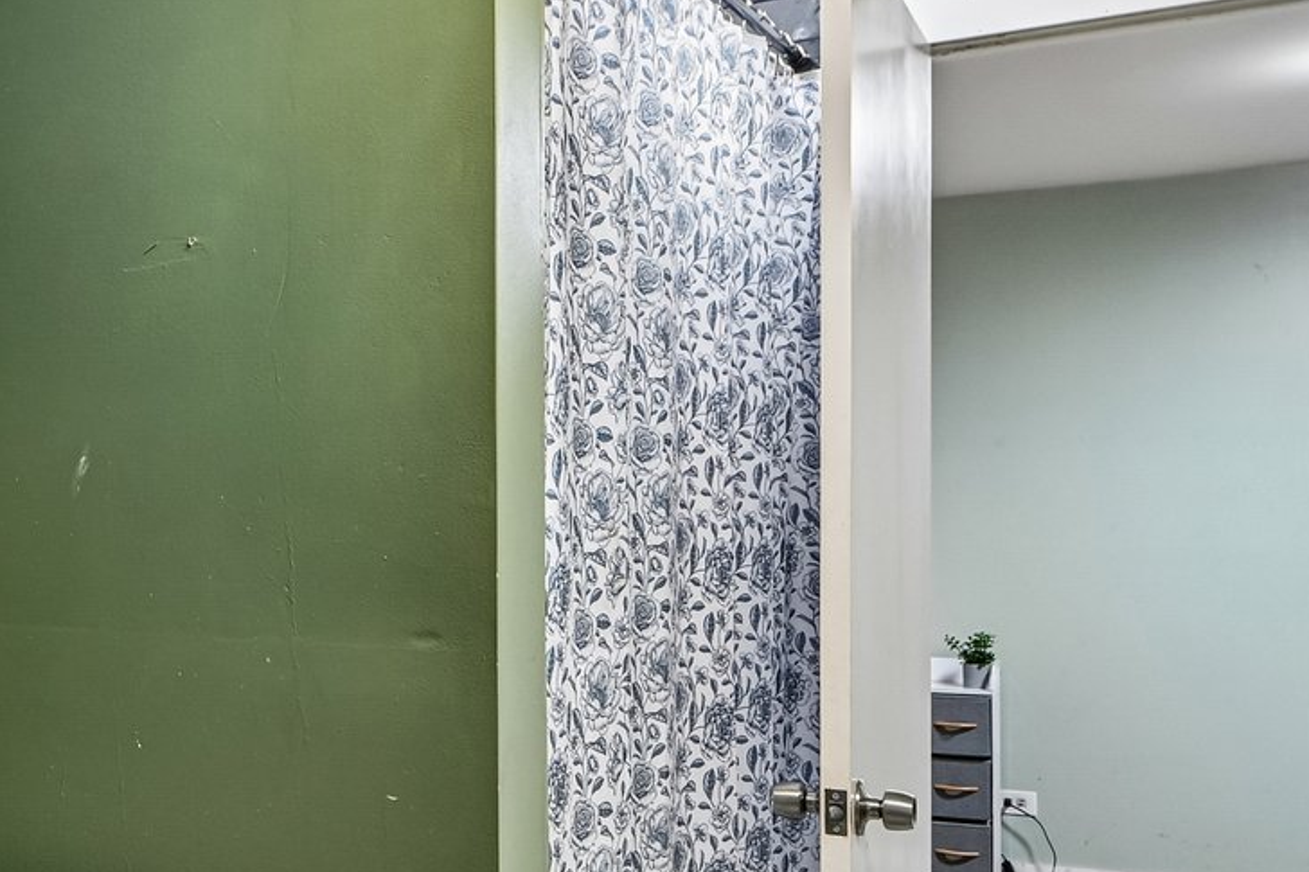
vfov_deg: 29.7
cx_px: 13
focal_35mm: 45
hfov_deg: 38.8
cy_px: 555
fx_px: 1636
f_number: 13
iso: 400
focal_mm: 16
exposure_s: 1/1.25
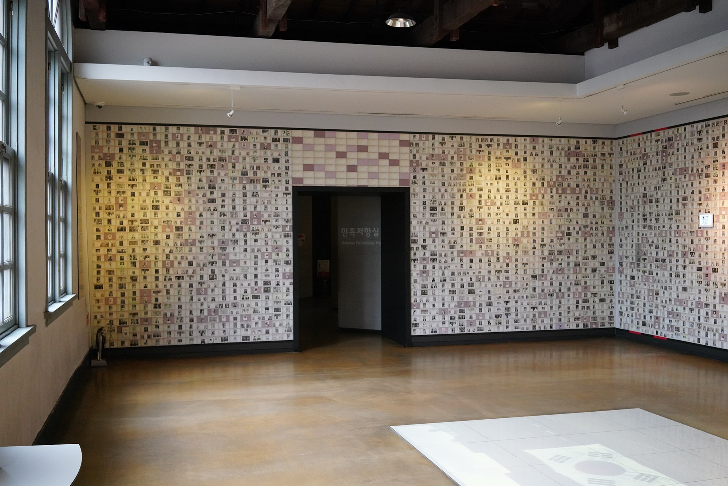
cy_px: 243
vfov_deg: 37.9
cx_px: 364
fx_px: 708
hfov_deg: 54.4
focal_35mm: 35
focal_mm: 35
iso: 6400
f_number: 5.6
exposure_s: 1/80
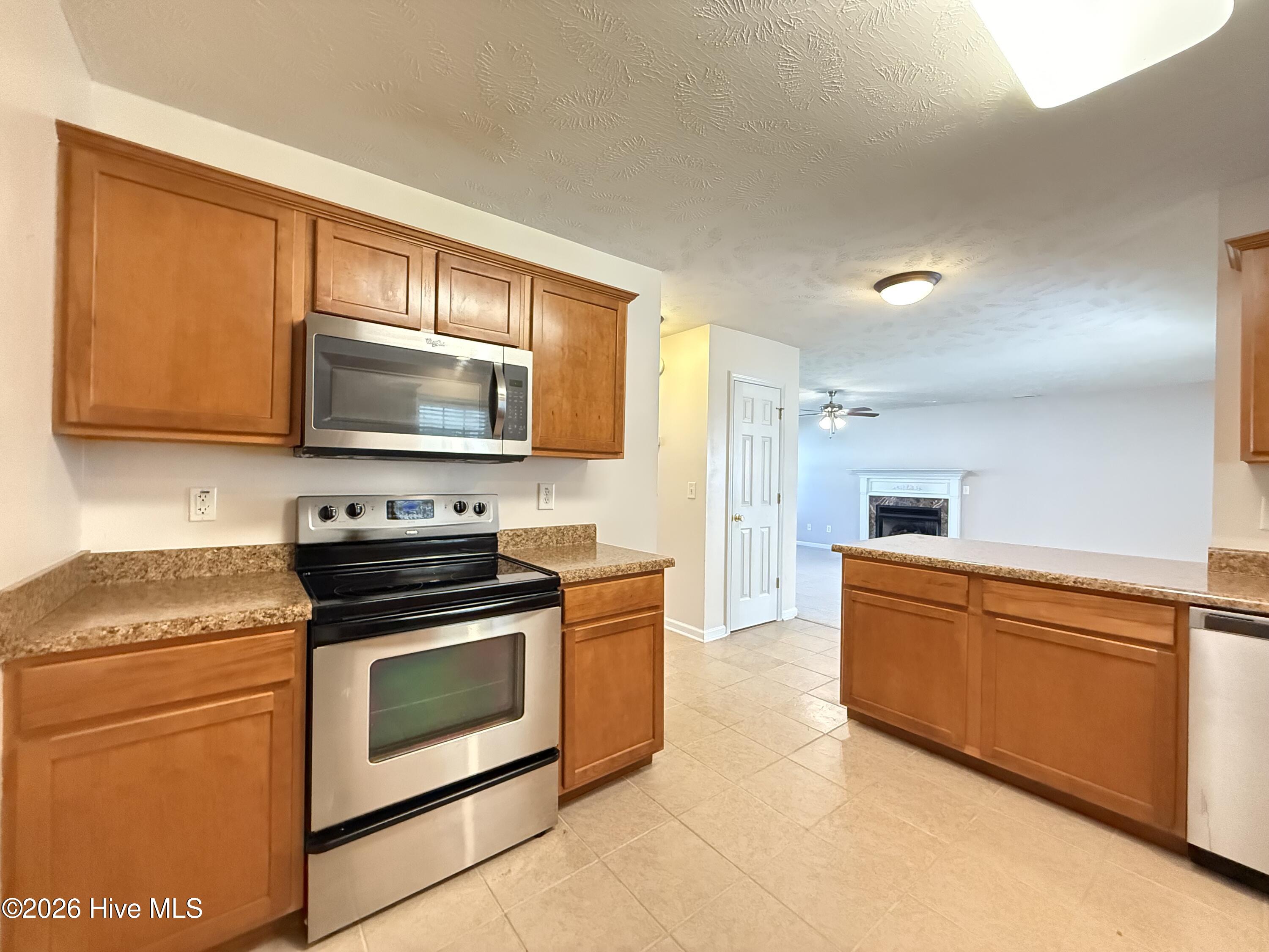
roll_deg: -1.1
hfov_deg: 102.1
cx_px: 634
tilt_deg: +0.6
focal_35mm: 14
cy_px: 476
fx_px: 513
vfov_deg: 85.7
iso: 1250
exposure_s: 1/60
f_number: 2.2
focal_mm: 2.22
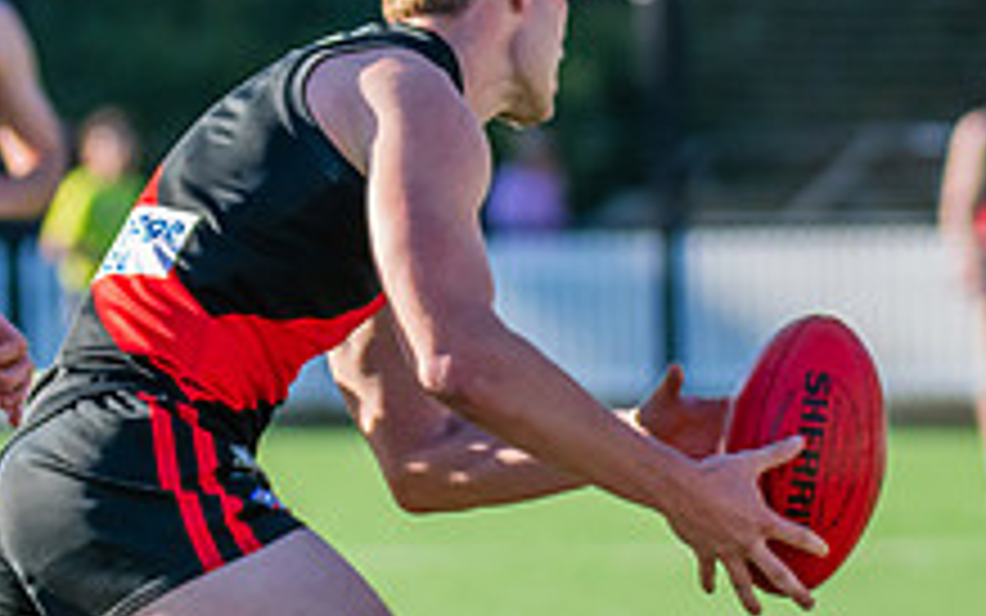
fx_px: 17444
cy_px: 443
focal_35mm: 649
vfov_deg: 2.0
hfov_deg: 3.2
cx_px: 207
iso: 800
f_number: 6.3
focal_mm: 240
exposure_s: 1/1250
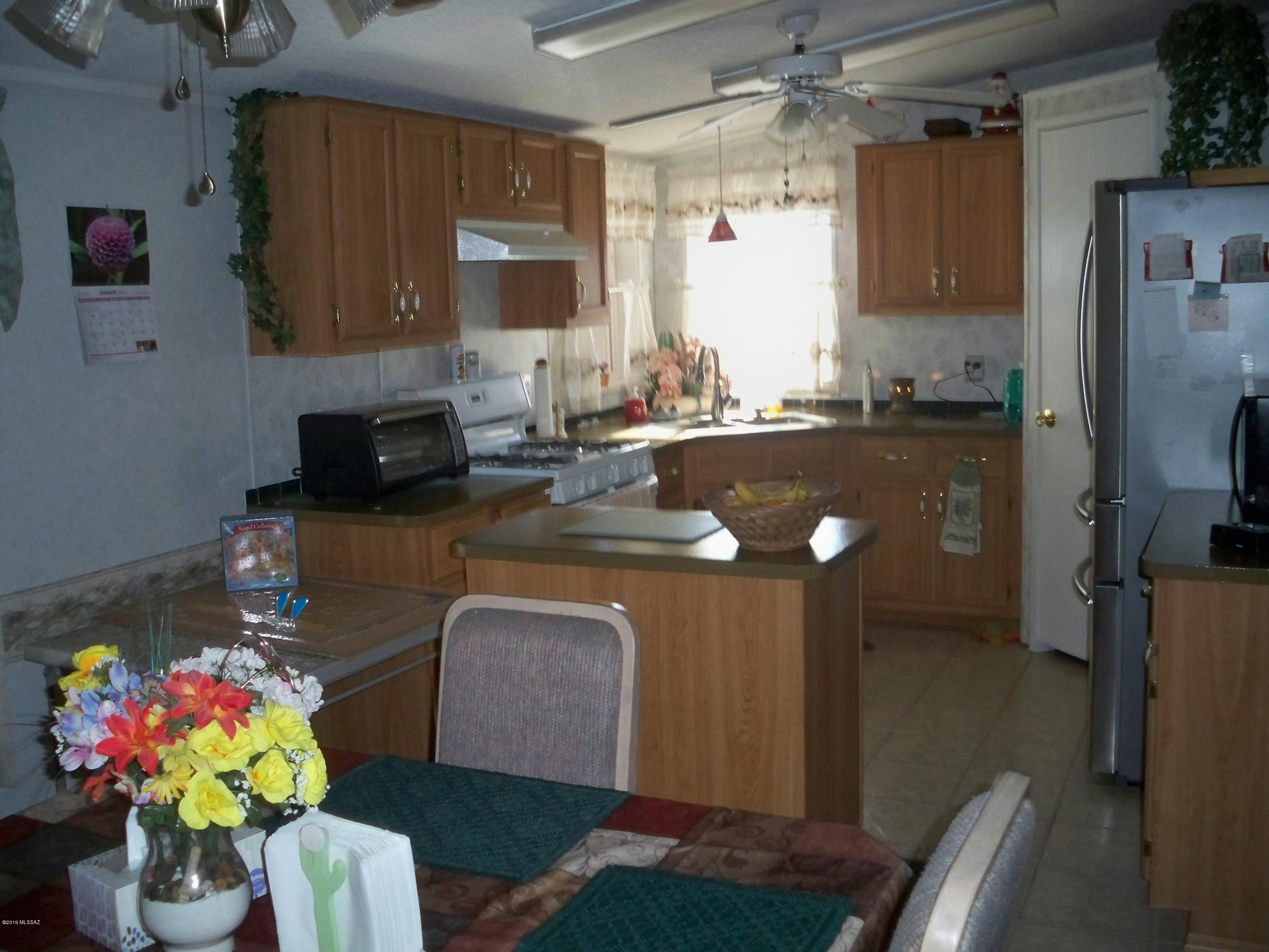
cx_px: 634
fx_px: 1283
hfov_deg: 52.6
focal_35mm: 35
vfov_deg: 40.7
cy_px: 476
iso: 320
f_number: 3.1
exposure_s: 1/60
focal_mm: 6.3
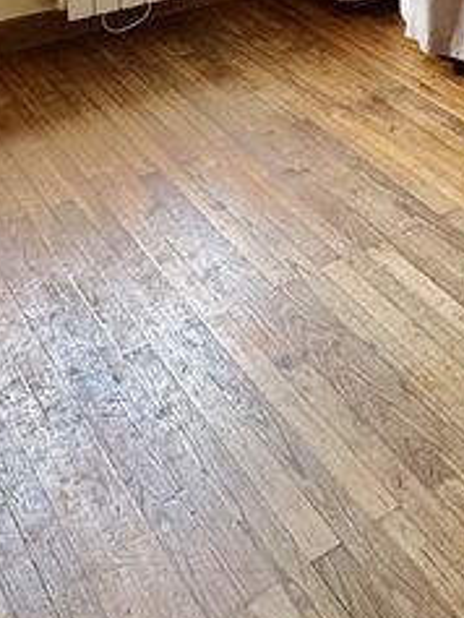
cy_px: -253
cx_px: 310
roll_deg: -0.1
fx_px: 1054
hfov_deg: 24.7
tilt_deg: -7.7
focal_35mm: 59
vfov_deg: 26.1
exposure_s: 1/100
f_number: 2.2
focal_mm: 2.22
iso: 100
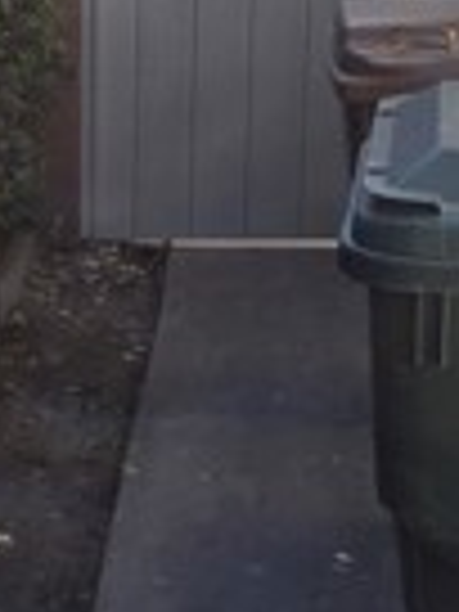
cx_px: 297
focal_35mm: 108
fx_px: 1909
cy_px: 126
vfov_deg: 18.1
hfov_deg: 13.7
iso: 25
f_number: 1.8
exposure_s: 1/1041
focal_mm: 5.4
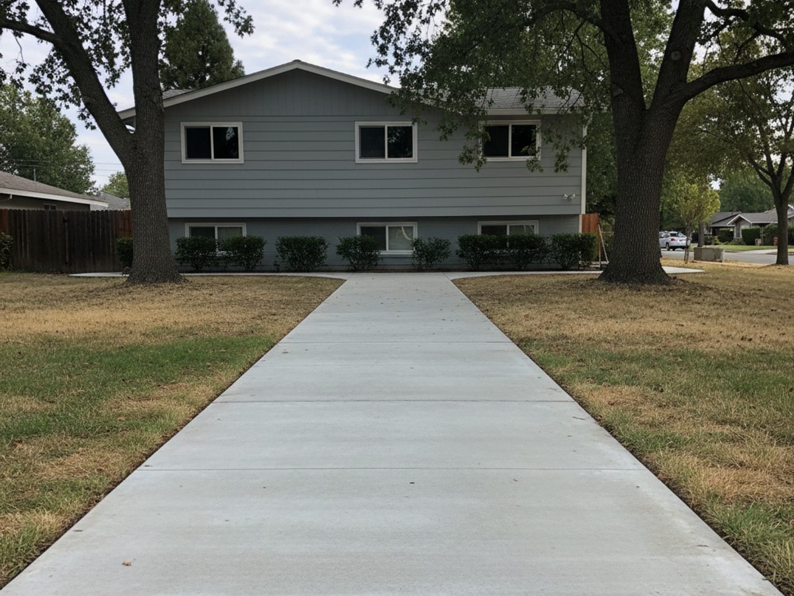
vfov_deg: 56.8
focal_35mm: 24
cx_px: 397
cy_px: 298
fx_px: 550
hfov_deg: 71.6
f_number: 1.68
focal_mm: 6.8
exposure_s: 1/417
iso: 1551
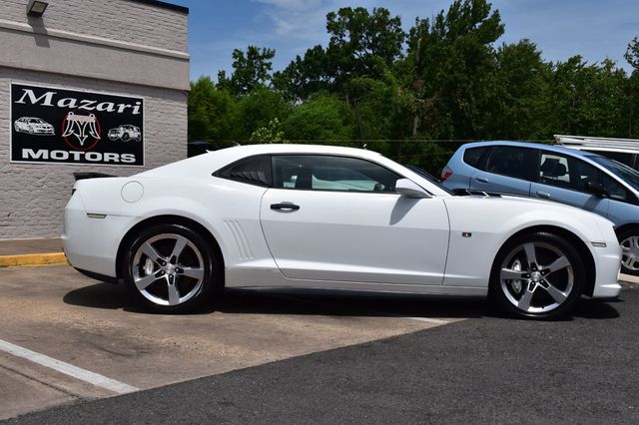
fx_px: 718
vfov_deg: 33.0
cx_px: 320
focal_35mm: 40
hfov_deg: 47.9
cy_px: 212
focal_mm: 27
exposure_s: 1/640
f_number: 11
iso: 200
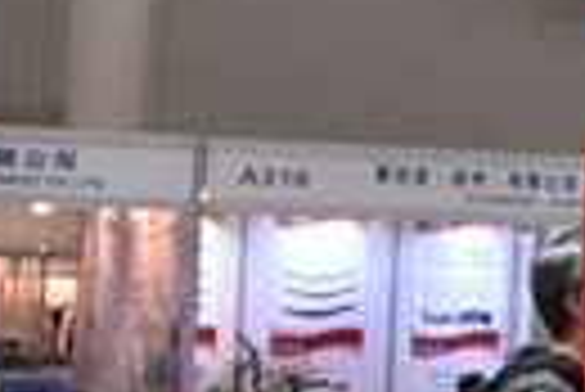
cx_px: 1814
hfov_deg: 9.8
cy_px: 142
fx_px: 2505
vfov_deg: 8.9
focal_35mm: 154
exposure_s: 1/60
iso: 400
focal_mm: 24
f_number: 4
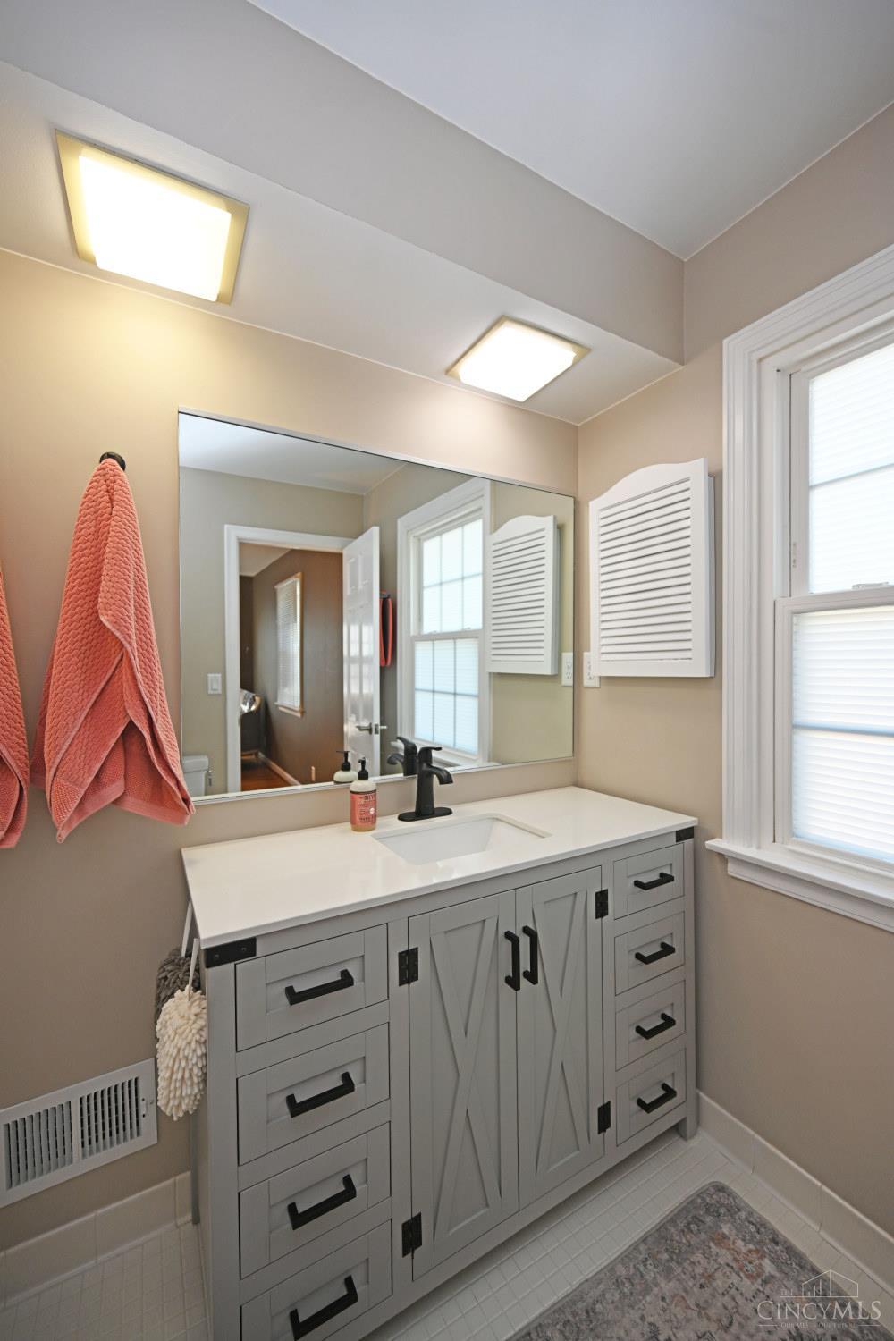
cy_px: 670
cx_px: 447
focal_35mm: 14
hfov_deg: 81.2
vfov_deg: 104.3
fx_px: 521
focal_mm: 14
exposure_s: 1/60
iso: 200
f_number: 4
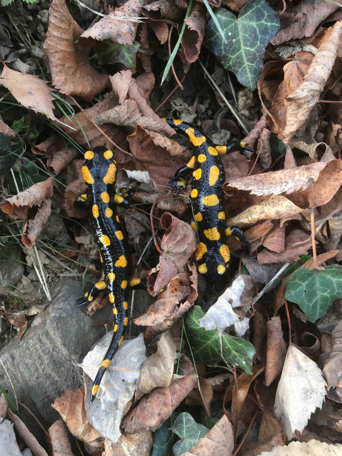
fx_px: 382
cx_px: 171
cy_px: 228
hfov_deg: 48.2
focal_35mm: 29
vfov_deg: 61.7
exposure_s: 1/33
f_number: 2.2
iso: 50
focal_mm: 4.15
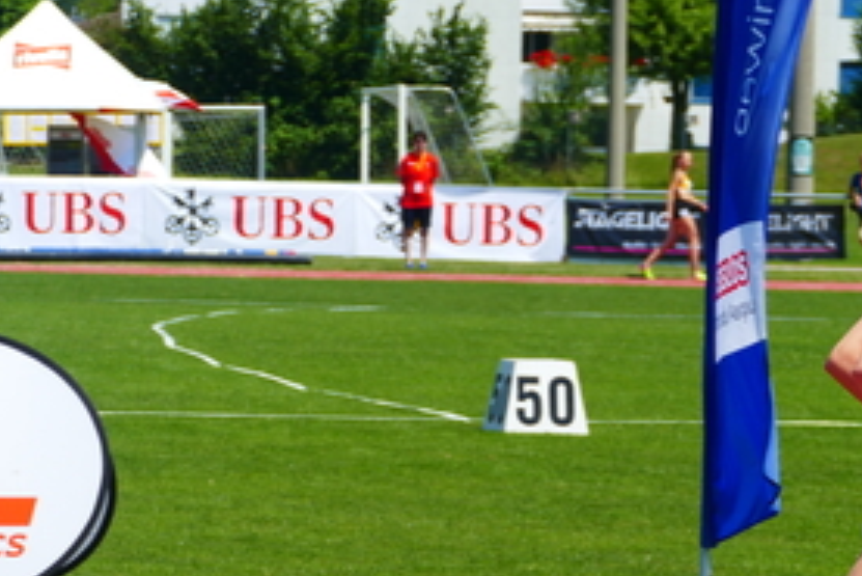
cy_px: 517
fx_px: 7929
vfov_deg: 4.2
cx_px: 806
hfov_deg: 6.2
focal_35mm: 331
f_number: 4
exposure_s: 1/1300
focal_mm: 61.93
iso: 125
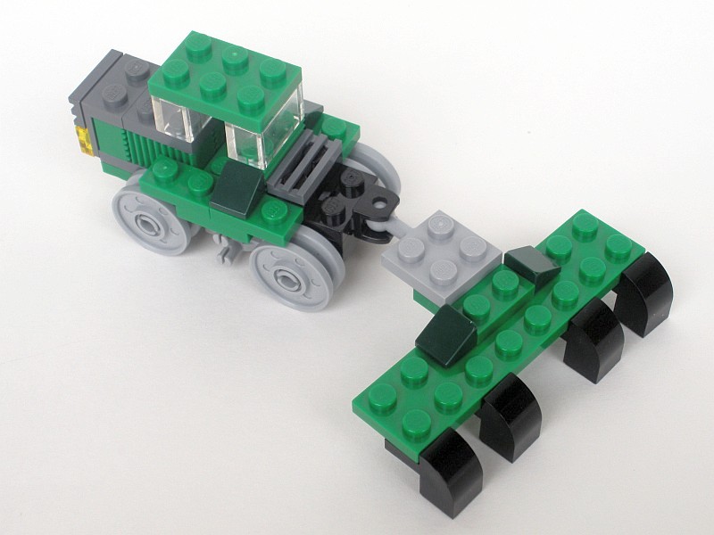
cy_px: 268
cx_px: 357
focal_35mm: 62
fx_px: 1279
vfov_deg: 23.7
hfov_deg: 31.2
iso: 103
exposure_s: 1/126
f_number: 4.6
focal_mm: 11.2
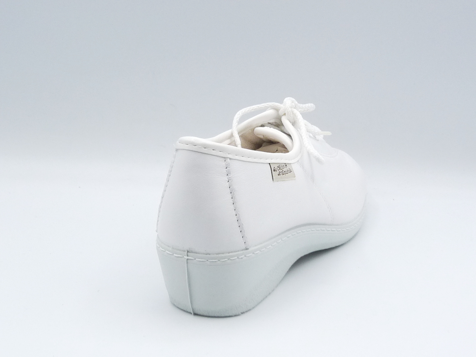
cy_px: 178
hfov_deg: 33.8
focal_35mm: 57
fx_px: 784
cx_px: 238
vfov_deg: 25.7
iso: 100
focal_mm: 5.8
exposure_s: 1/200
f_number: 5.6
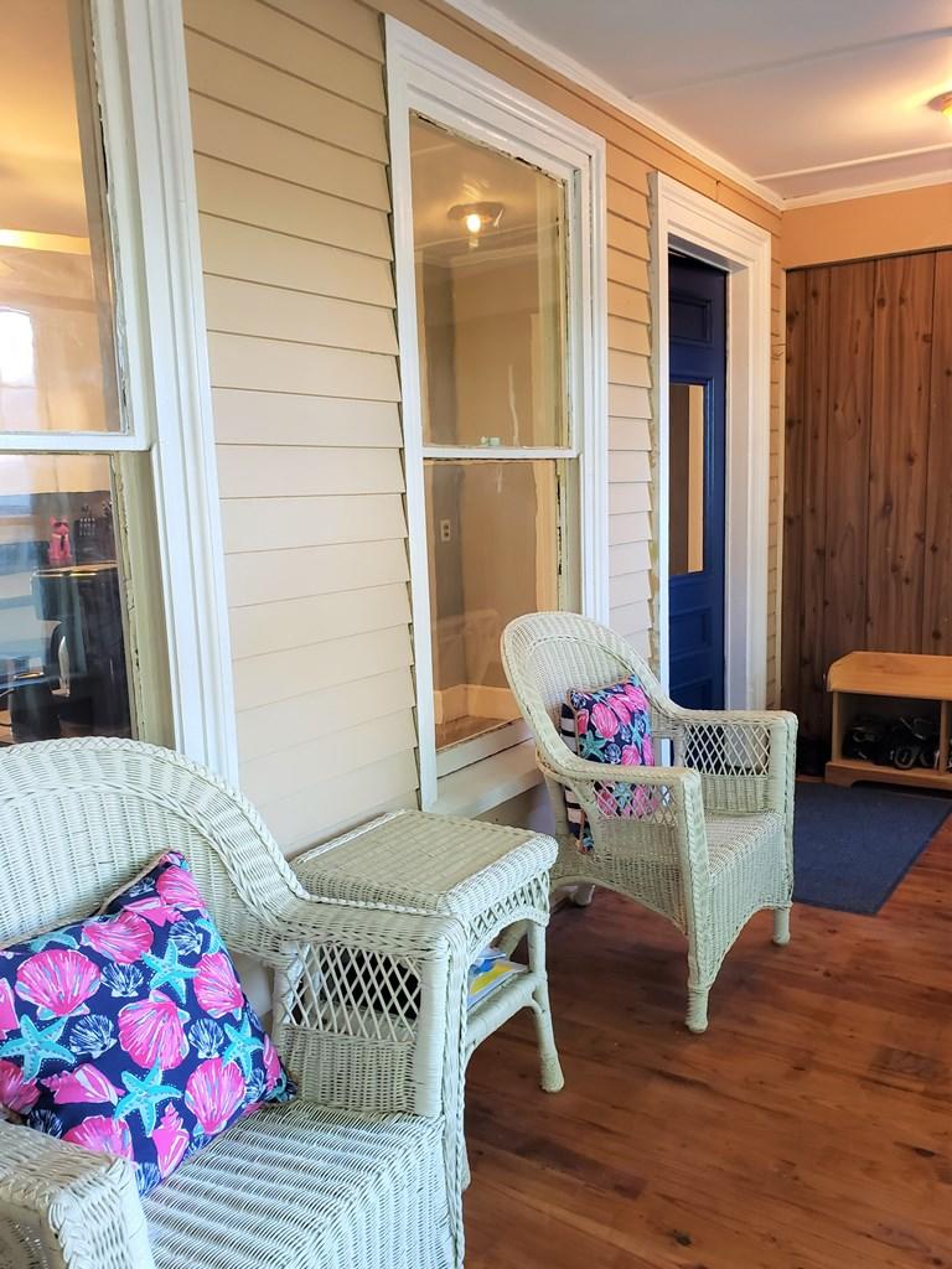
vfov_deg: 67.3
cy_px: 634
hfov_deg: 53.1
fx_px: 953
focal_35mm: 26
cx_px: 476
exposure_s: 1/40
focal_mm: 4.3
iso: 320
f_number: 2.4
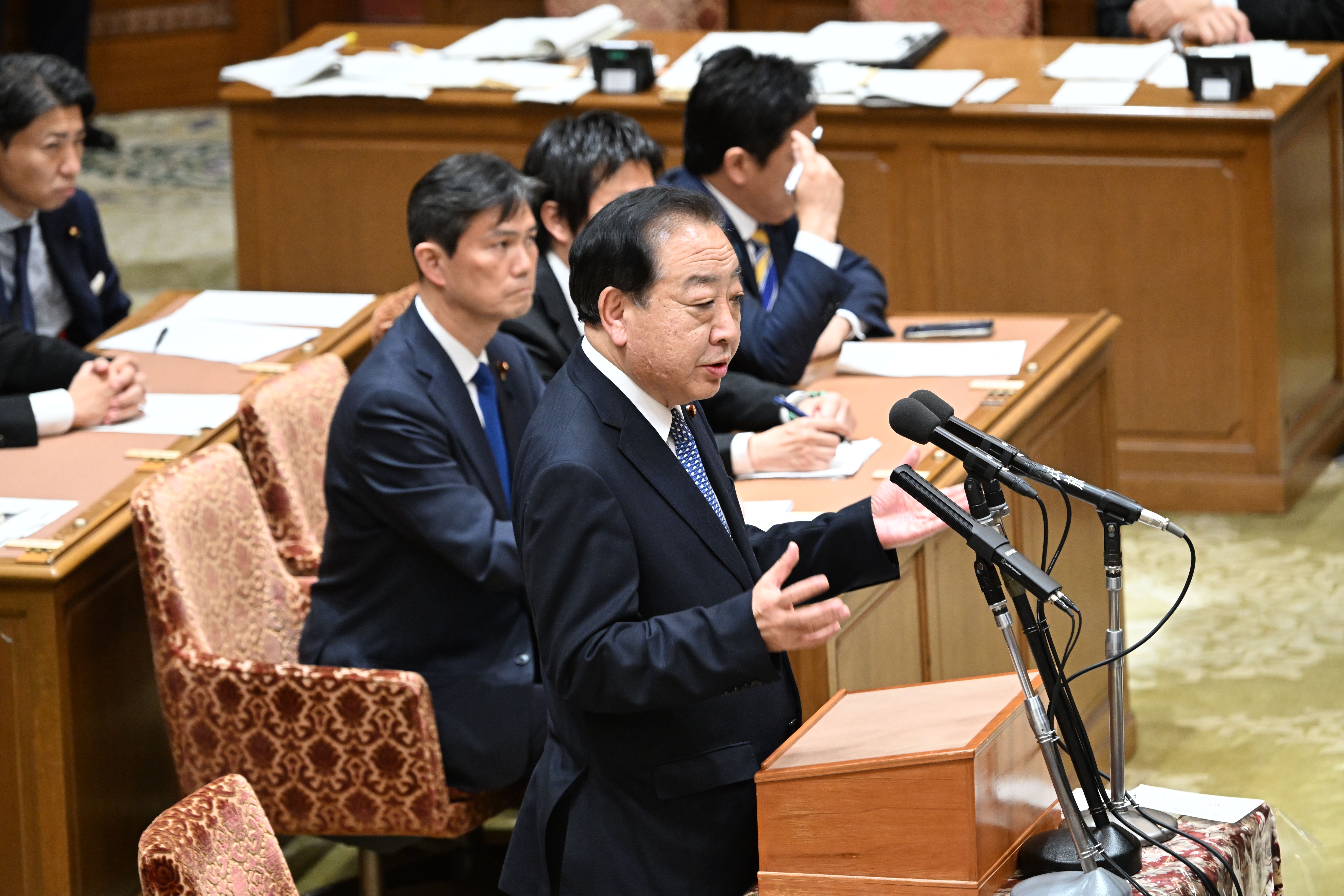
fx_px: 11572
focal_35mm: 310
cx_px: 672
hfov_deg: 6.6
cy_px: 448
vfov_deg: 4.4
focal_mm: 310
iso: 4000
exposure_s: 1/125
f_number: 5.6
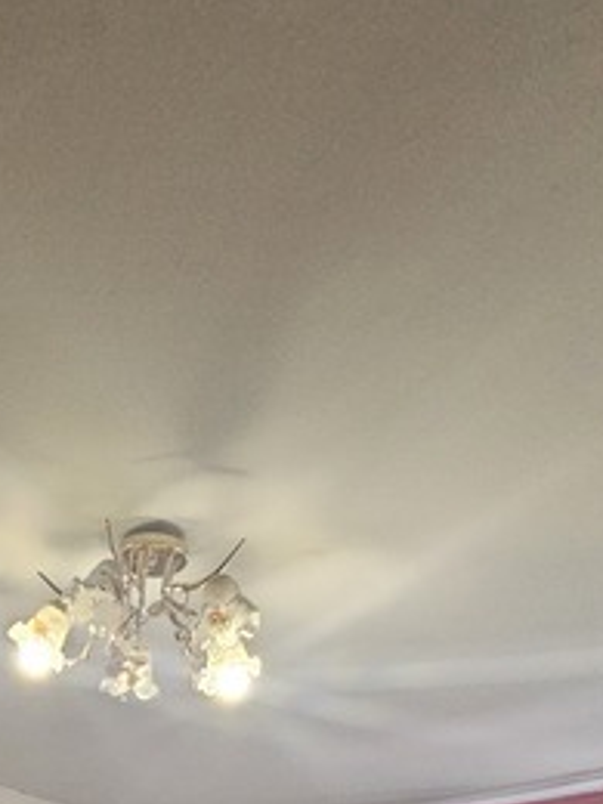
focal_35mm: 48
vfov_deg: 26.4
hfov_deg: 27.5
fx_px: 1115
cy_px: 1252
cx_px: -74
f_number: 2.2
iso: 400
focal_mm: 2.2
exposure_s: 1/70.8
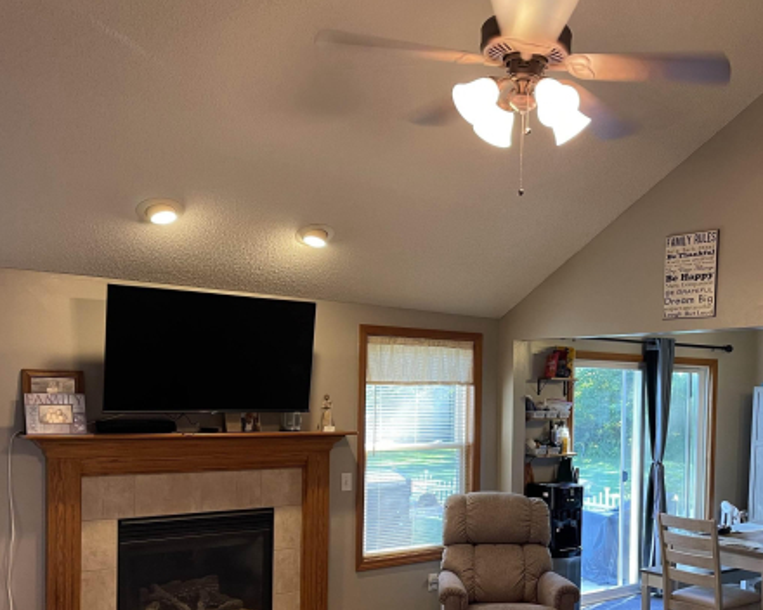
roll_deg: -1.5
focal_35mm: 37
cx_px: 547
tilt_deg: -2.2
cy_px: 425
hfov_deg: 47.7
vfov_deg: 39.5
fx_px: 836
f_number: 1.6
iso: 125
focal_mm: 5.1
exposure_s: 1/60
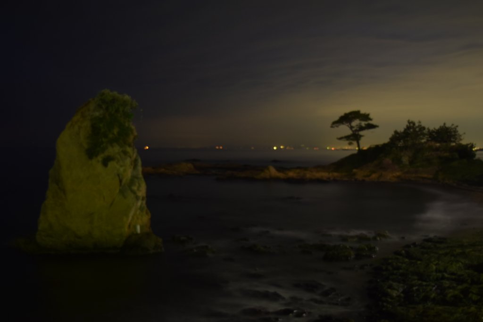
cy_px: 161
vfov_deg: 34.2
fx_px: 523
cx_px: 242
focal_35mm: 39
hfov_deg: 49.5
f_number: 4
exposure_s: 25
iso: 100
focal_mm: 26
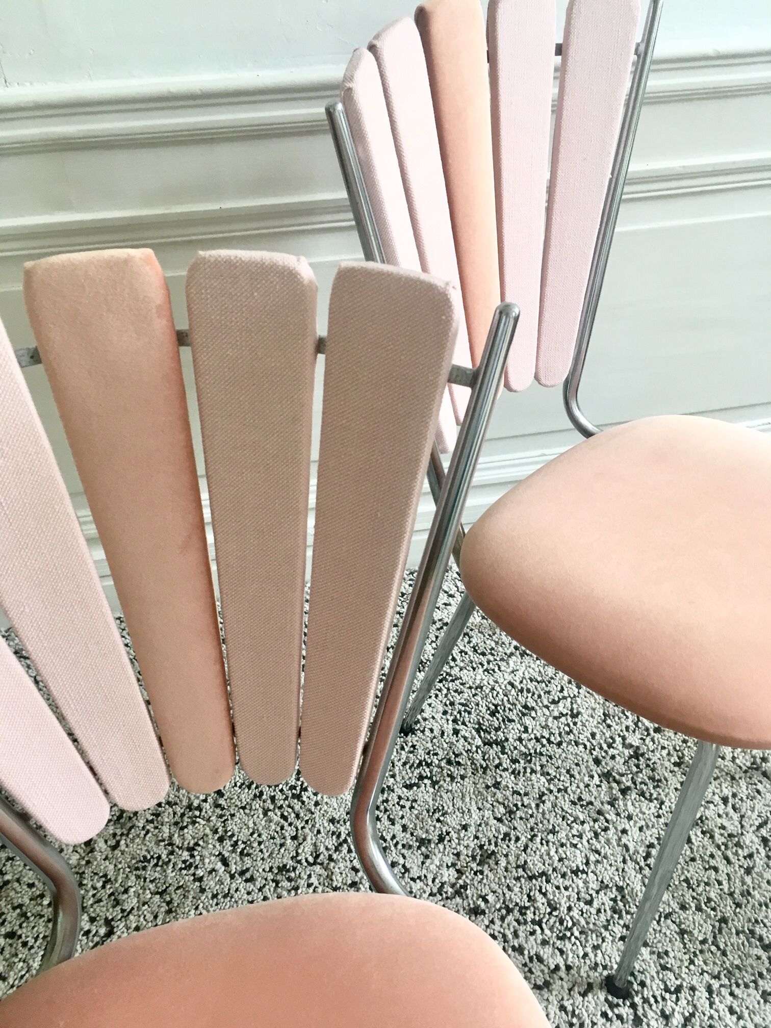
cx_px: 386
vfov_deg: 61.7
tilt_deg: -43.1
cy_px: 514
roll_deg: -1.3
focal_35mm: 29
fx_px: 861
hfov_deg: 48.2
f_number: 2.2
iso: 100
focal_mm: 4.15
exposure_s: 1/33
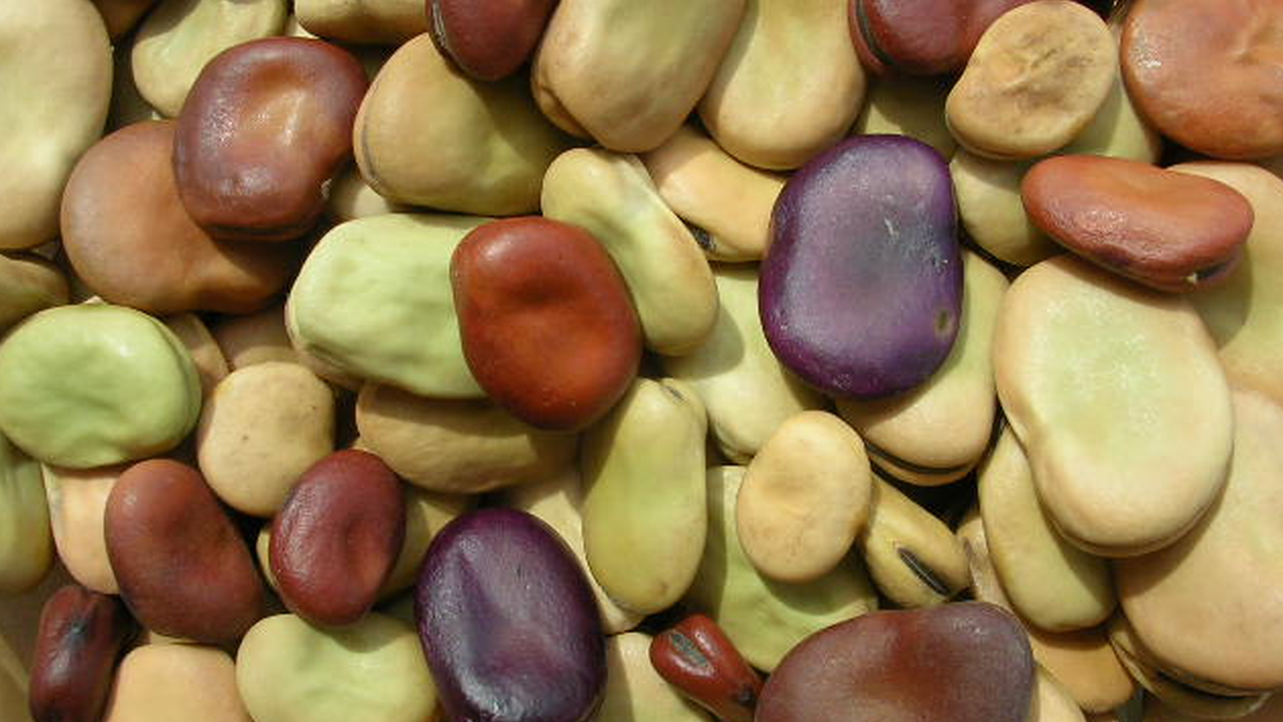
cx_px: 640
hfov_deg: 48.4
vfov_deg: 28.3
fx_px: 1429
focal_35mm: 42
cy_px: 439
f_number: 5.6
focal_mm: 5.8
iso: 50
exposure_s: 1/186
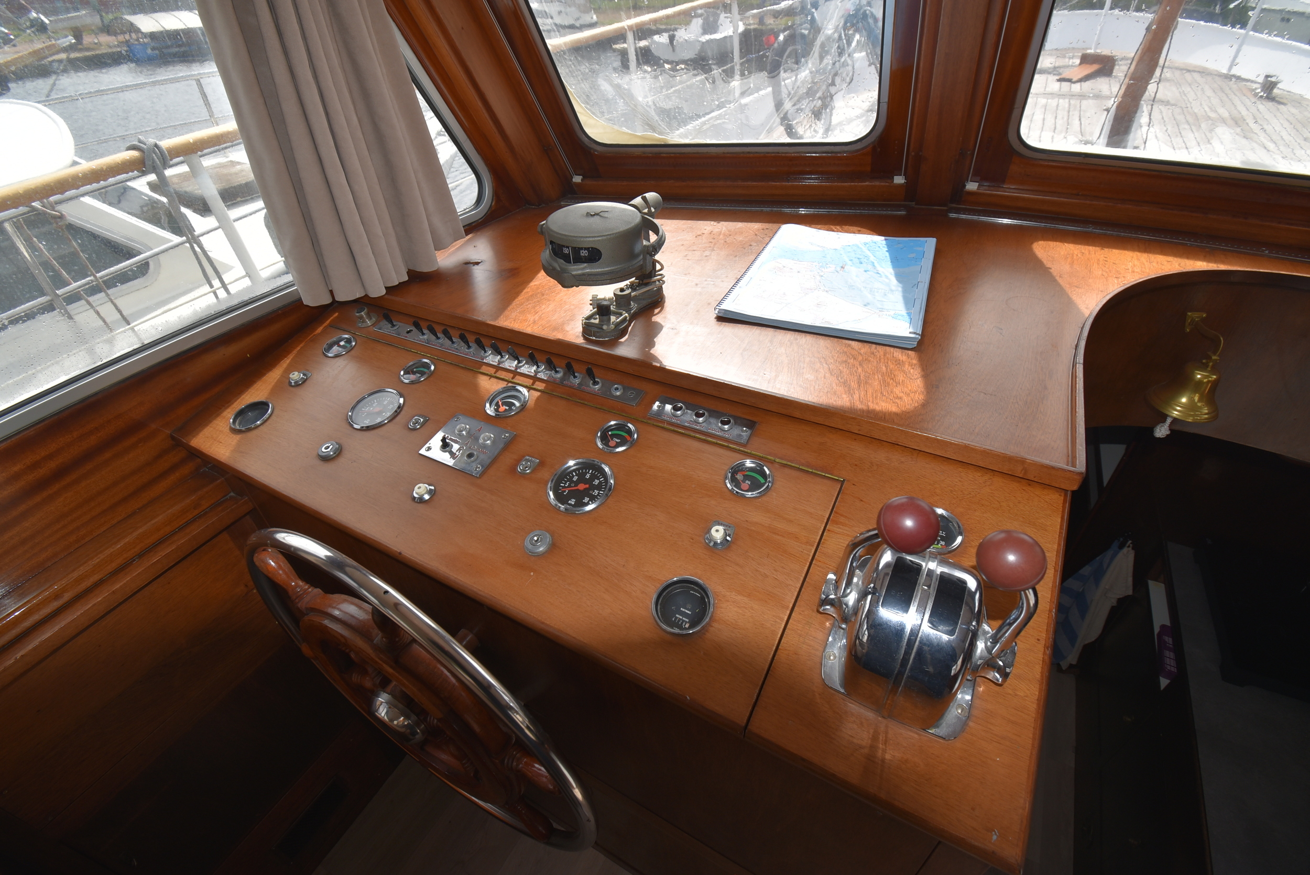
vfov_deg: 77.4
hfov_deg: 100.3
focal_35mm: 15
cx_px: 655
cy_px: 438
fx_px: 546
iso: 100
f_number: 7.1
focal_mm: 10
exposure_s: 1/200
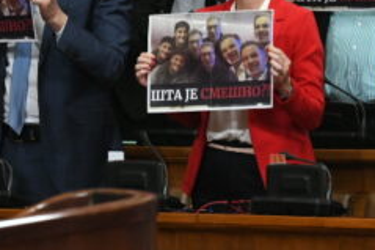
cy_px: -53
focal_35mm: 558
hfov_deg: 3.7
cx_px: 289
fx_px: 5808
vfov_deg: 2.5
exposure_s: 1/200
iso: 3200
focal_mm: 130
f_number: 5.6
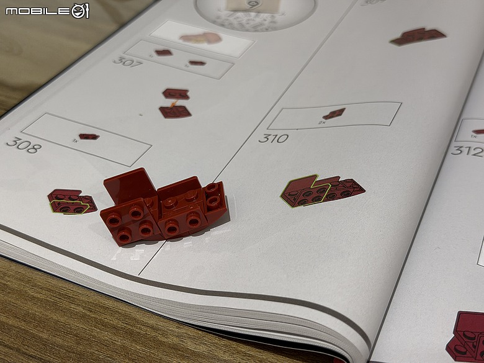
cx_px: 242
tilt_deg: -38.3
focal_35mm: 48
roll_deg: -0.3
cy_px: 182
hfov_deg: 39.7
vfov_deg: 30.3
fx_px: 671
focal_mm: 6.76
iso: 160
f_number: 1.78
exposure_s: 1/60
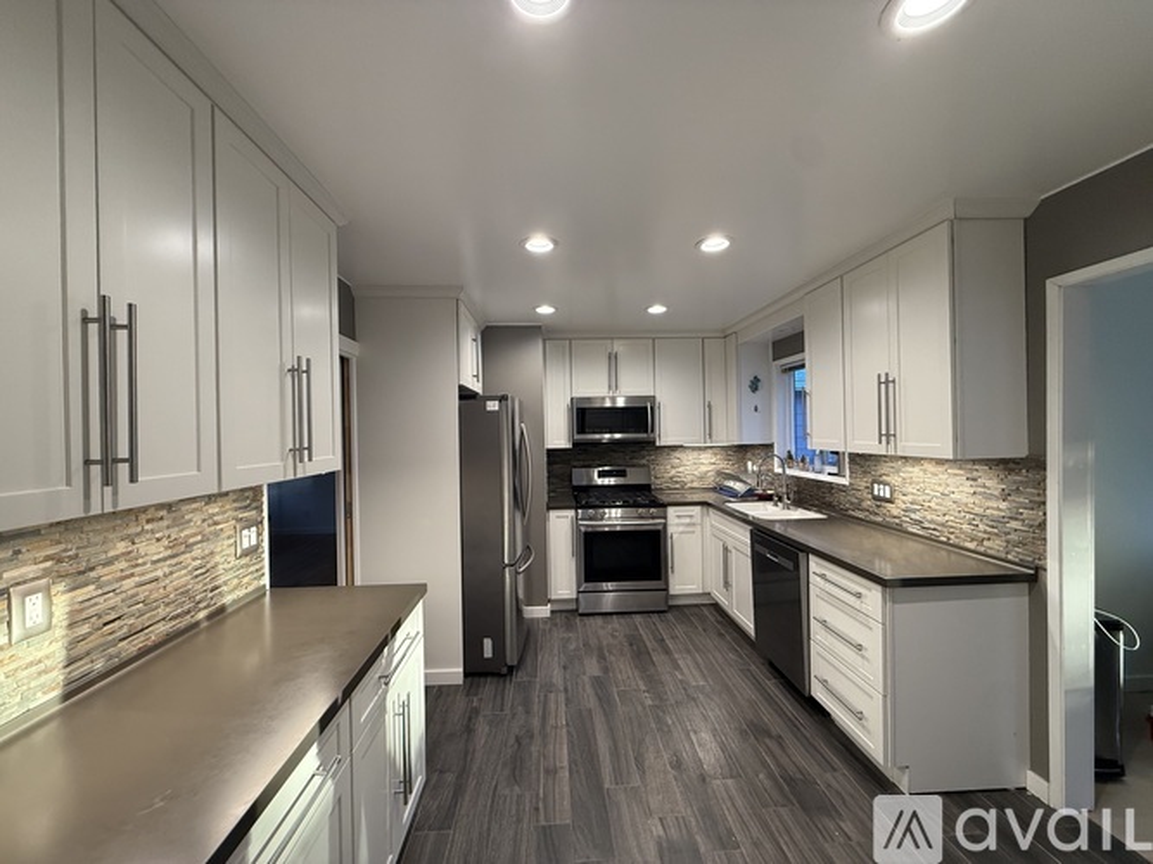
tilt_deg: -0.9
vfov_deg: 85.7
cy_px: 432
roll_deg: +0.8
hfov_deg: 102.1
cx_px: 576
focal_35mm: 14
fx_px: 466
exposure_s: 1/120
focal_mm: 2.22
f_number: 2.2
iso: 320
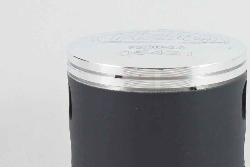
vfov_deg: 10.9
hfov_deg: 16.4
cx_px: 157
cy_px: 146
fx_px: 868
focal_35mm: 125
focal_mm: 22.3
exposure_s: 1/125
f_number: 4.8
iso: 800
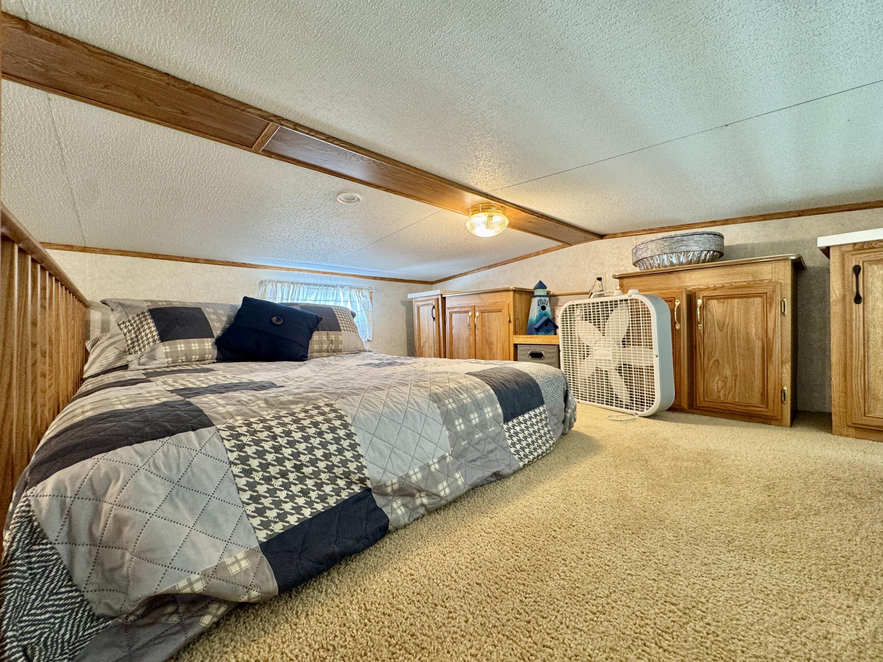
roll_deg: -0.3
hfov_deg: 102.1
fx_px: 357
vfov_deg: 85.7
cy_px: 331
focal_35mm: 14
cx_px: 442
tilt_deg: -1.0
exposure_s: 1/60
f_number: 2.2
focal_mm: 2.22
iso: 200
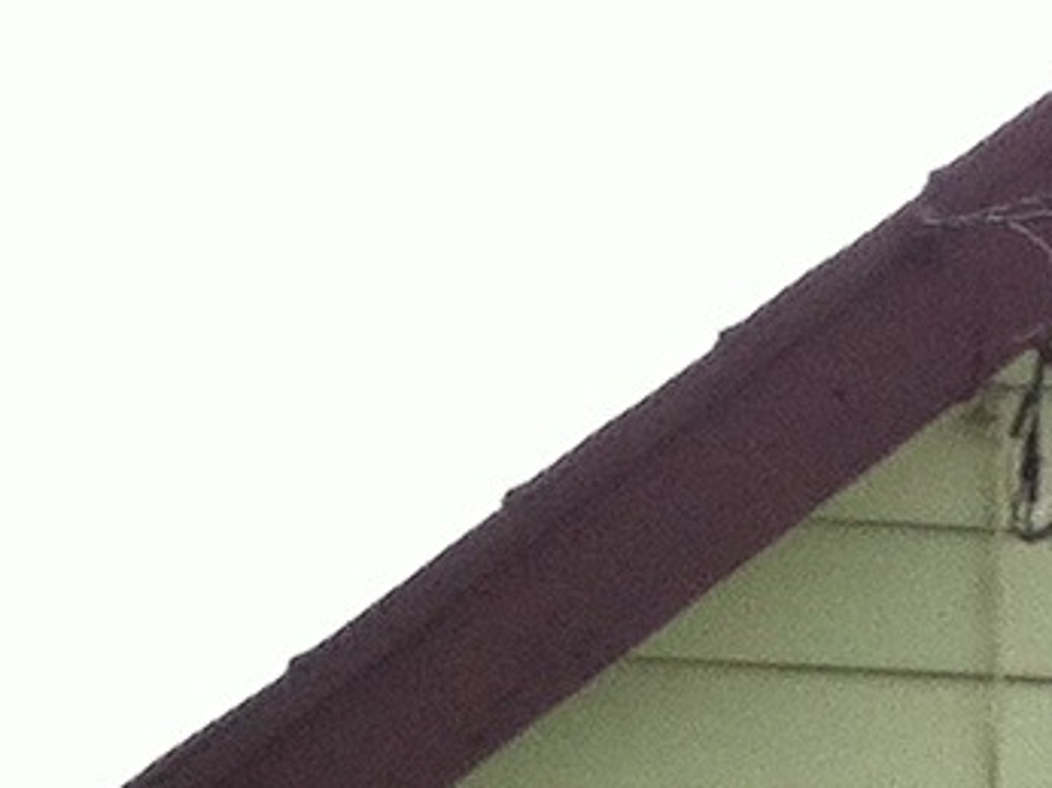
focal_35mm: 262
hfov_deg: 6.9
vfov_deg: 5.2
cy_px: 2884
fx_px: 7957
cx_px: 2967
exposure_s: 1/308
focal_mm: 3.85
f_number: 2.8
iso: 80
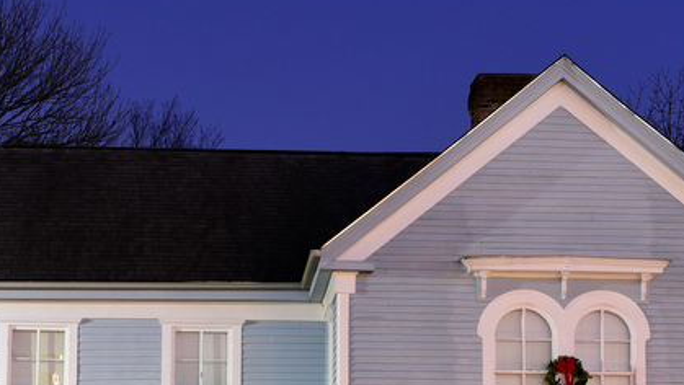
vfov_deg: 9.7
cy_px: 343
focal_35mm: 125
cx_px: 258
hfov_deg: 17.1
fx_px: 2268
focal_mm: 50
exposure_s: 2.5
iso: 400
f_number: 5
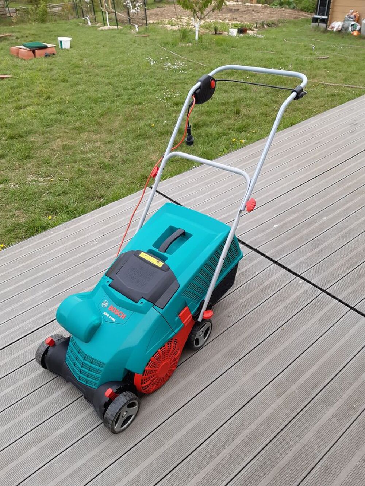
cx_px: 182
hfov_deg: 53.1
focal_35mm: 26
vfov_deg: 67.3
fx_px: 365
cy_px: 243
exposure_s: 1/415
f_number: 1.7
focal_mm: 3.92
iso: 40
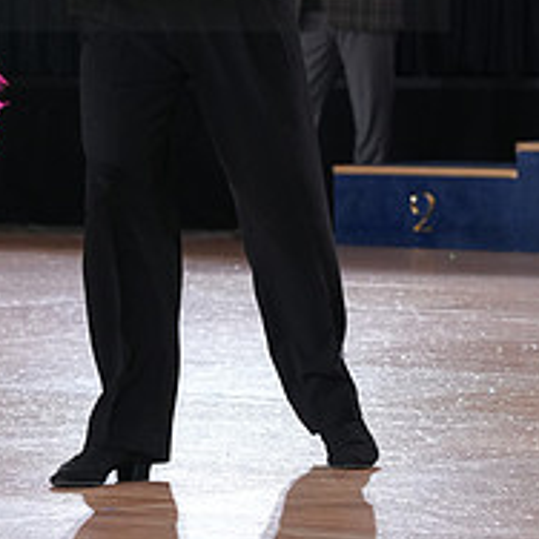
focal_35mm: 262
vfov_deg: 6.6
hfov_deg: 6.7
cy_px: -63
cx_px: 56
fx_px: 4615
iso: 1600
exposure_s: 1/200
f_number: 5
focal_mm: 100
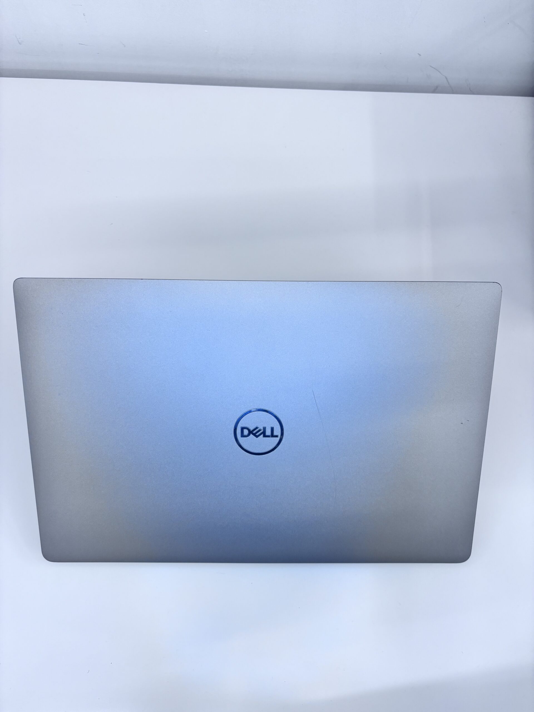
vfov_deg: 67.3
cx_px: 267
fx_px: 535
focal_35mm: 26
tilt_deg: -69.7
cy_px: 356
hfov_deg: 53.1
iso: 64
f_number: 1.6
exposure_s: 1/100
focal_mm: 5.96
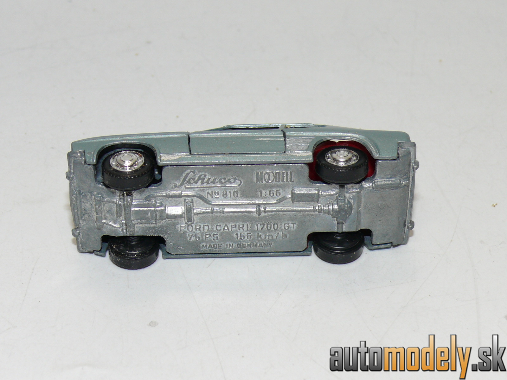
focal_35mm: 98
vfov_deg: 15.1
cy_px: 190
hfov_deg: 20.0
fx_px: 1435
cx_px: 254
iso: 100
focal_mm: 13.2
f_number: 4
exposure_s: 1/30
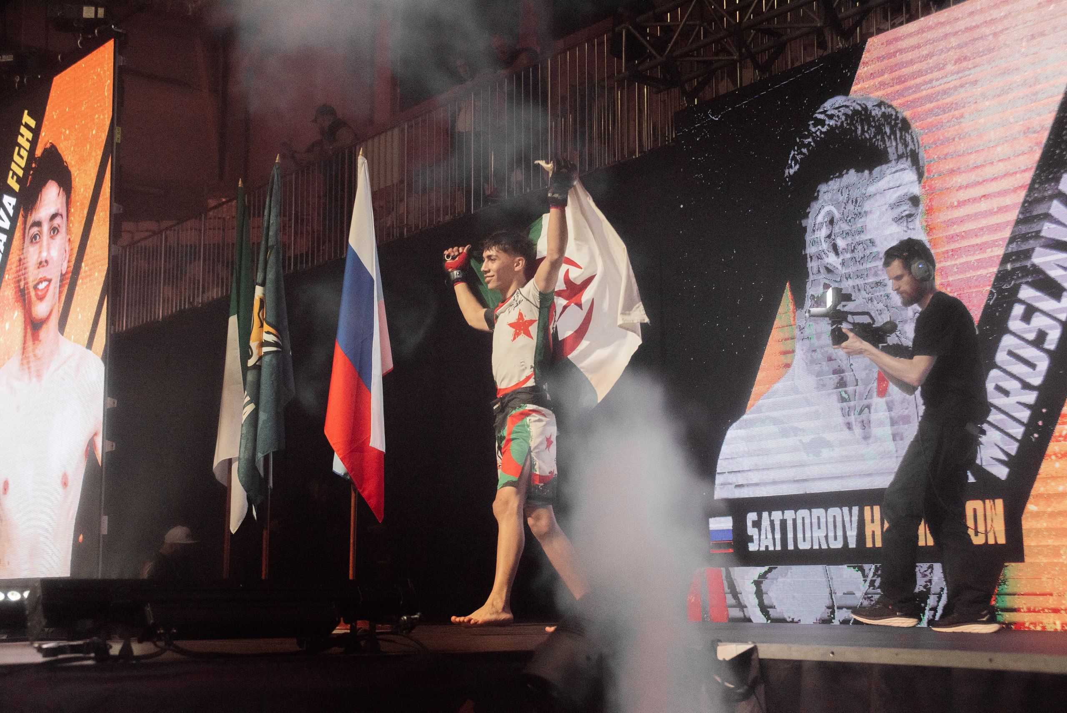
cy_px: 356
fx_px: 1542
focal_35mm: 52
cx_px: 534
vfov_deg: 26.0
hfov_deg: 38.2
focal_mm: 52
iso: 2000
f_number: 4
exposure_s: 1/640
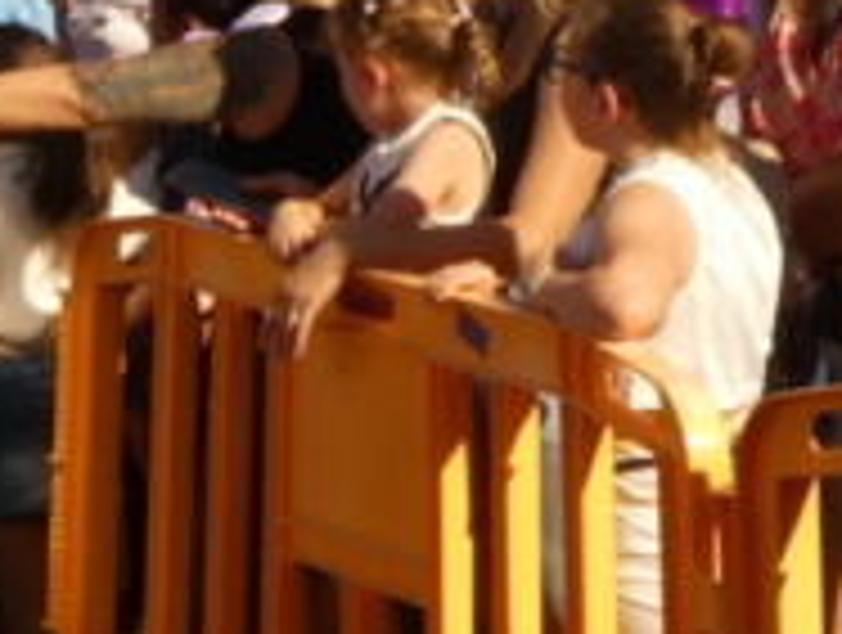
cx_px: 257
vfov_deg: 6.2
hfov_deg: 8.3
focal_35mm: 239
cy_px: -22
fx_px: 5825
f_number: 4.5
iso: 100
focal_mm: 6.2
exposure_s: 1/800
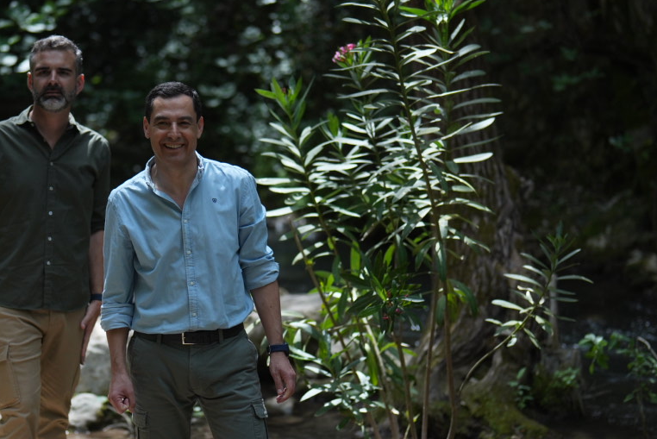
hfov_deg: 19.2
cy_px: 256
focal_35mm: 106
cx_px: 185
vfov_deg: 12.9
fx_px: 1936
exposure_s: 1/10000
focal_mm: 50
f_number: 1.4
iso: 400
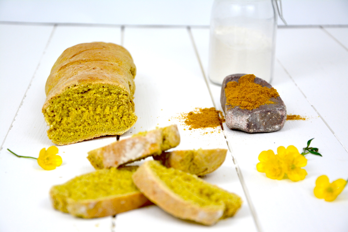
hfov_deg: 21.9
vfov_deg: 14.7
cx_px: 174
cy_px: 116
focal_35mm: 93
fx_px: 899
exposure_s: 1/125
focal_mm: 62
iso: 640
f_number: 5.6
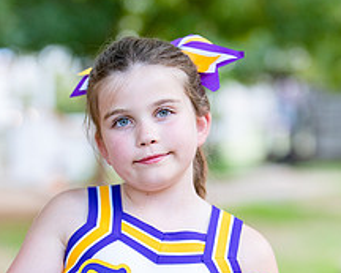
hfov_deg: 13.8
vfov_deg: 11.0
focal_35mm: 139
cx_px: 148
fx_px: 1403
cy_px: 292
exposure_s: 1/400
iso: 400
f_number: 1.2
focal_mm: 50
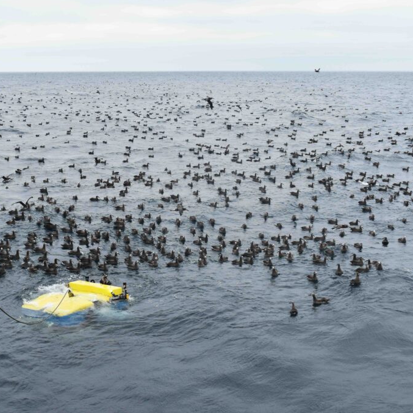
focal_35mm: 54
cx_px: 119
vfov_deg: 31.6
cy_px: 205
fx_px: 729
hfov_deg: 31.2
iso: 140
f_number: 8
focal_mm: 28
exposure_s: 1/250
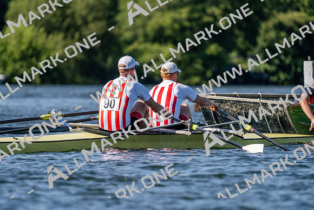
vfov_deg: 3.0
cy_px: 105
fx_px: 4039
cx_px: 157
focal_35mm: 463
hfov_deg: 4.5
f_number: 6.3
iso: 250
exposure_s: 1/1600
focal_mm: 463
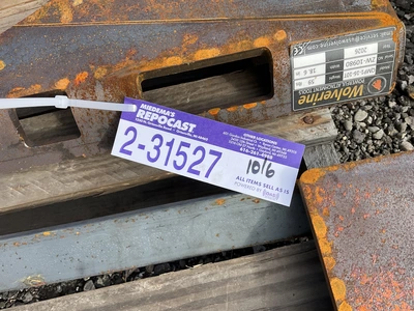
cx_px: 207
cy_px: 156
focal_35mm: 29
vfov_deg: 48.2
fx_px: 347
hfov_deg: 61.7
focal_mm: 3
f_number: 1.8
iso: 25
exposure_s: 1/599
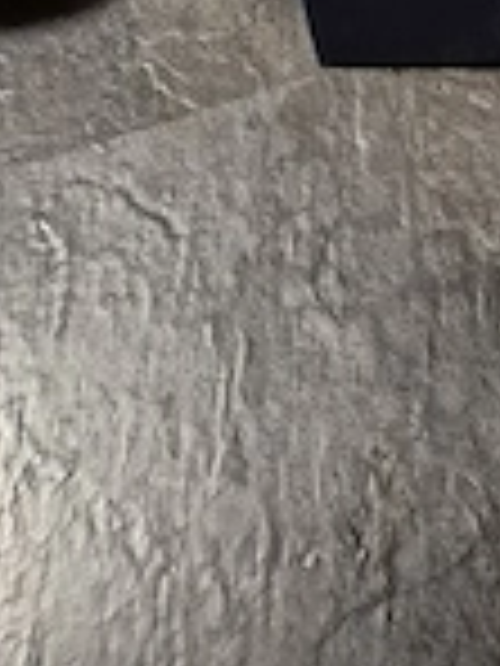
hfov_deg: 22.5
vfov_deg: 26.1
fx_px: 1194
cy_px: -225
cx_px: 527
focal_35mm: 62
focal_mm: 5.4
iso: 1250
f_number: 1.8
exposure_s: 1/50
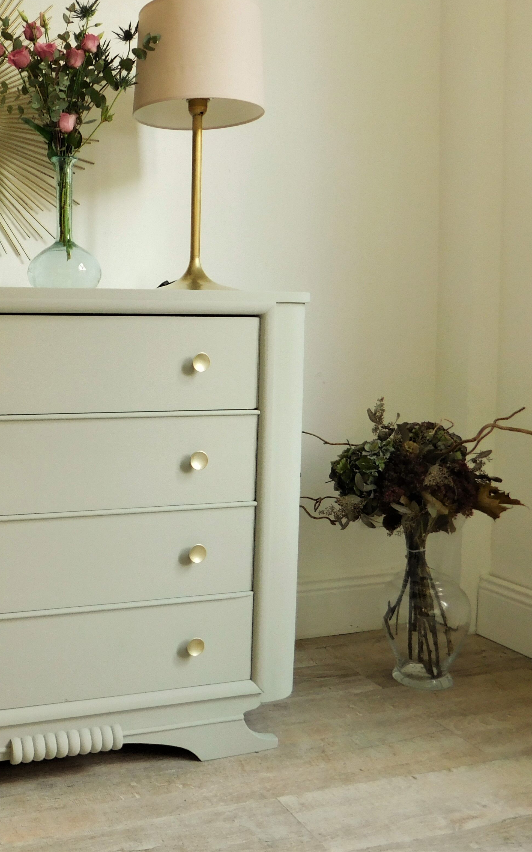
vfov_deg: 53.9
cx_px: 36
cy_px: 381
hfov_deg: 33.2
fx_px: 835
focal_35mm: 36
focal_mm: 4
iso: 125
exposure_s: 1/6
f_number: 3
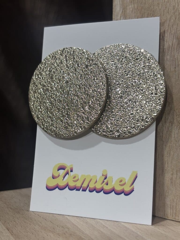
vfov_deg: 36.8
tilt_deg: -5.4
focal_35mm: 52
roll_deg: +0.0
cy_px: 120
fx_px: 361
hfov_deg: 28.0
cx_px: 90
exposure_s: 1/242
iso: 32
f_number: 1.6
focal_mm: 5.96
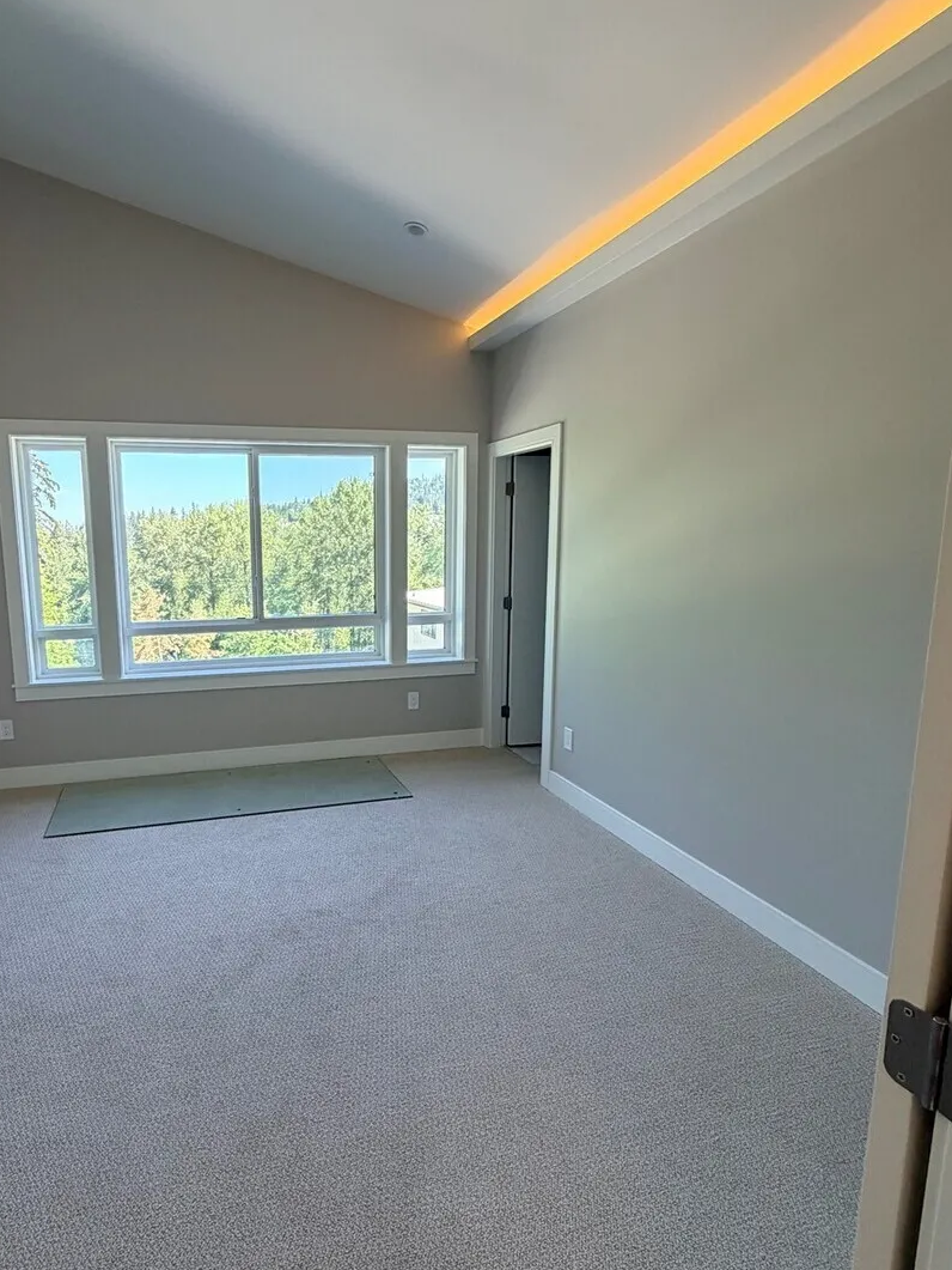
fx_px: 697
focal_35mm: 19
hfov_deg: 67.5
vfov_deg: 84.6
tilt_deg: -10.0
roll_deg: +0.7
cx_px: 350
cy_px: 649
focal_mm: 2.22
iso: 125
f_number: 2.2
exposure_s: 1/120
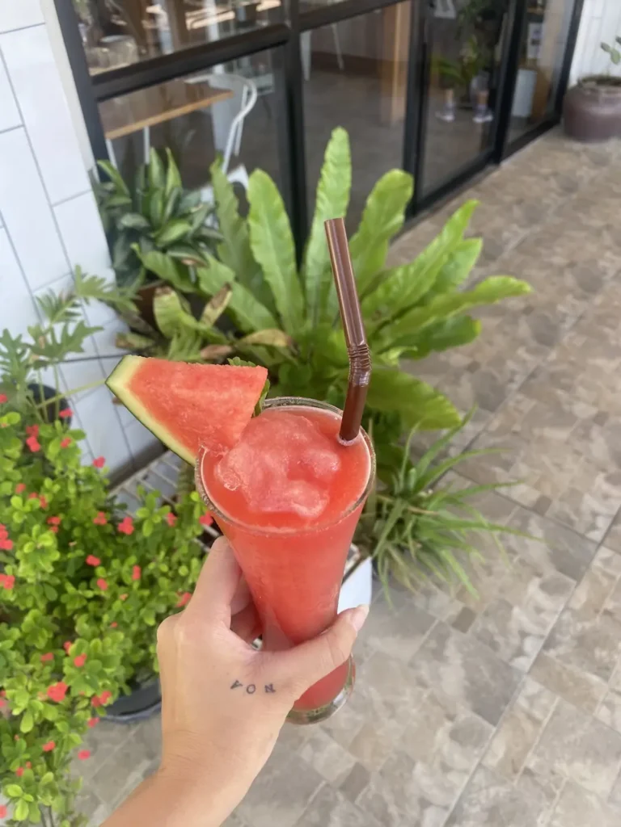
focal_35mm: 26
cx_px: 310
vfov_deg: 67.3
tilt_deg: -40.7
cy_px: 414
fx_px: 622
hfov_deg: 53.1
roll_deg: +2.1
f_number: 1.8
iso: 32
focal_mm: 4.25
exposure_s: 1/122
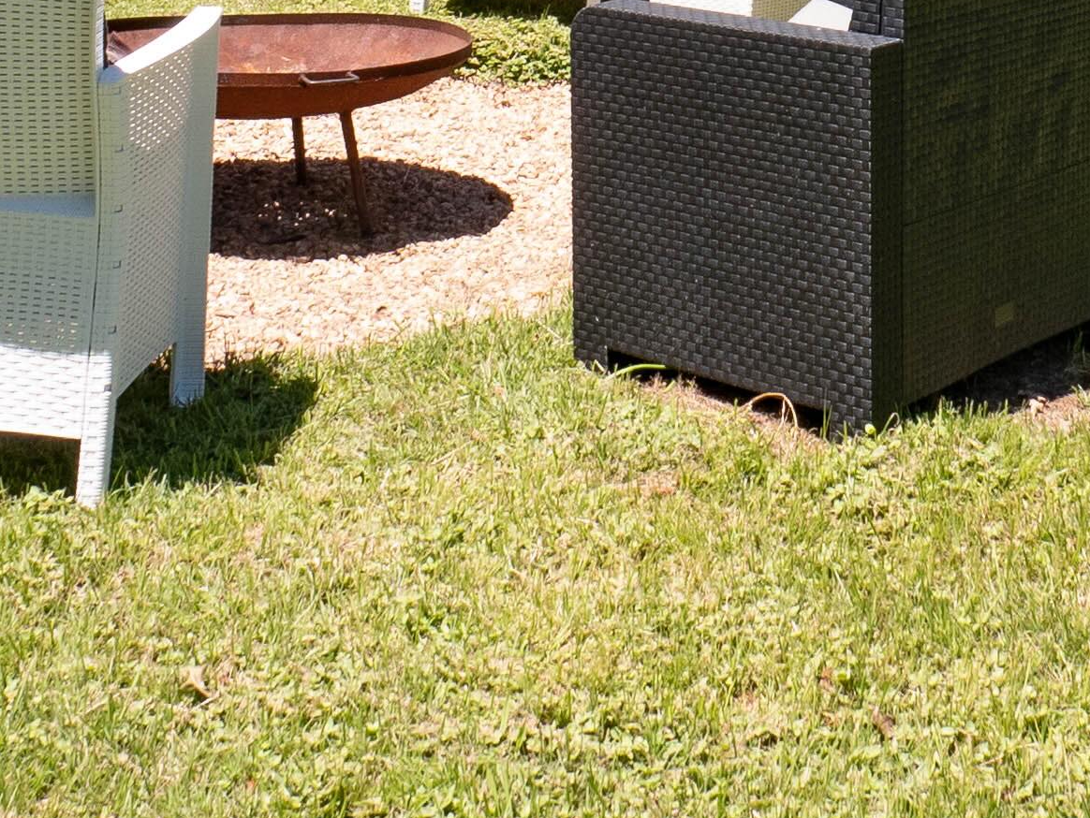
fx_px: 2237
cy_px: -460
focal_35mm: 71
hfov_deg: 26.9
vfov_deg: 18.1
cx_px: 861
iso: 200
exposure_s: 1/160
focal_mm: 9
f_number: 9
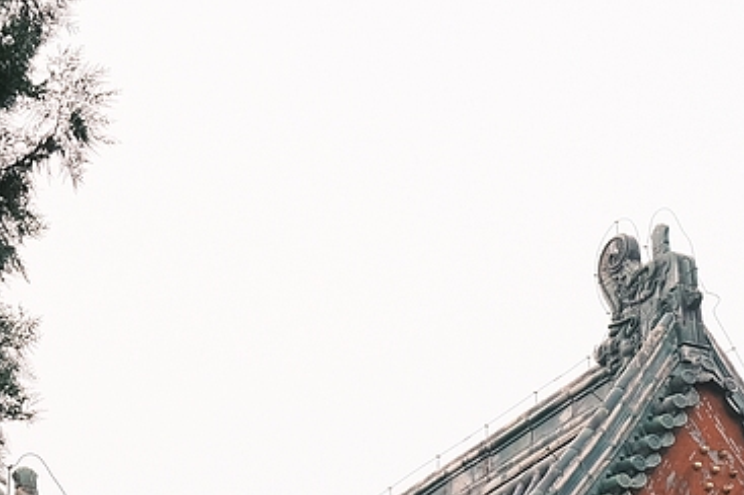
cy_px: 589
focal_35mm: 178
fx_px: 3675
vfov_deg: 7.6
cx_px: 754
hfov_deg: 11.4
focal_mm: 34.2
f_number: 5.6
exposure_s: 1/300
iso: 640
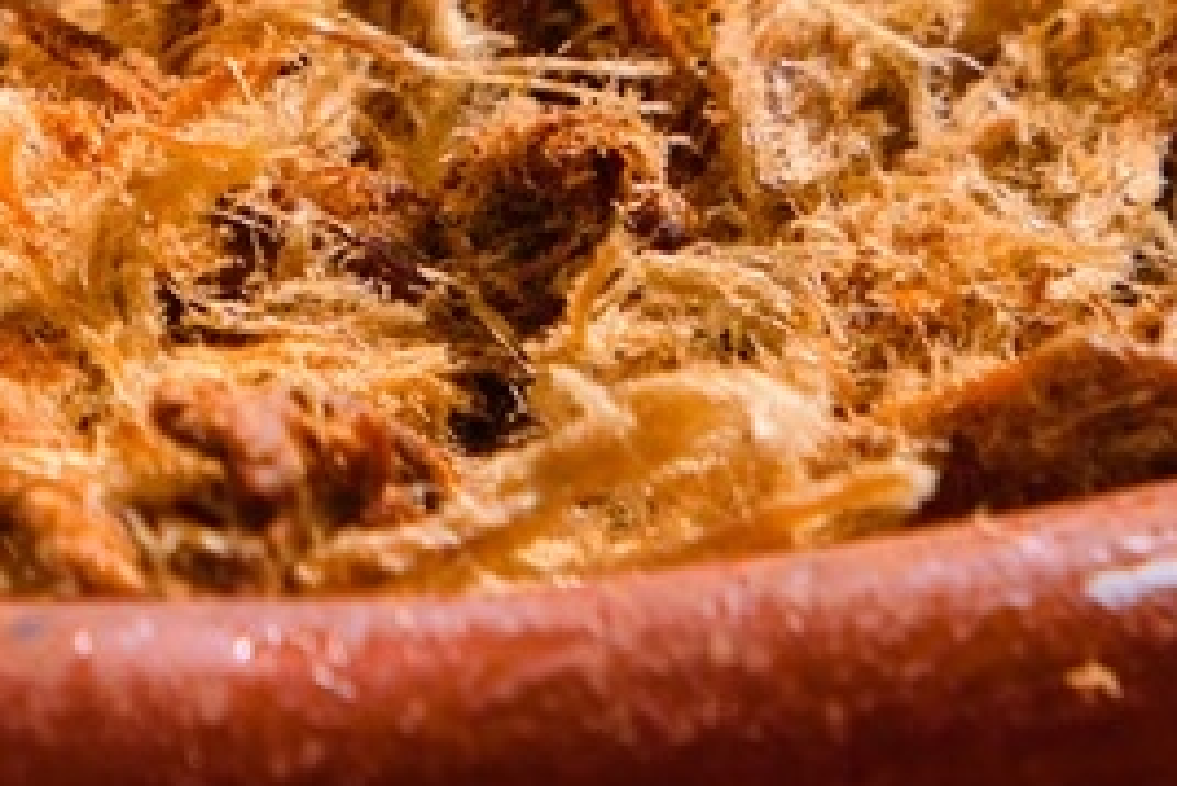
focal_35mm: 606
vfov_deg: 2.3
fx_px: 19823
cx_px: -872
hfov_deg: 3.4
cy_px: -916
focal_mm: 135
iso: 400
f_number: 8
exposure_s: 1/100
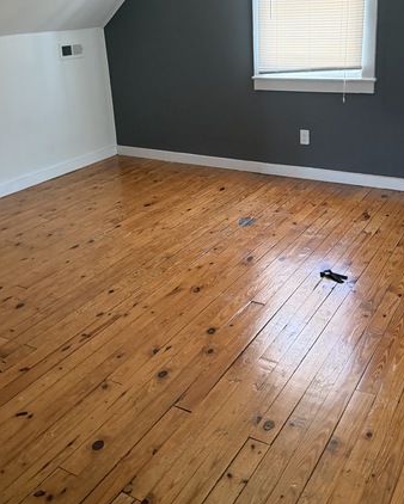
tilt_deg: -16.4
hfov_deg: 40.1
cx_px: 221
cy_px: 188
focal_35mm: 37
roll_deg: +1.0
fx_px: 553
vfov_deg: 48.6
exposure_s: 1/60
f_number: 1.78
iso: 640
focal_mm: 6.76
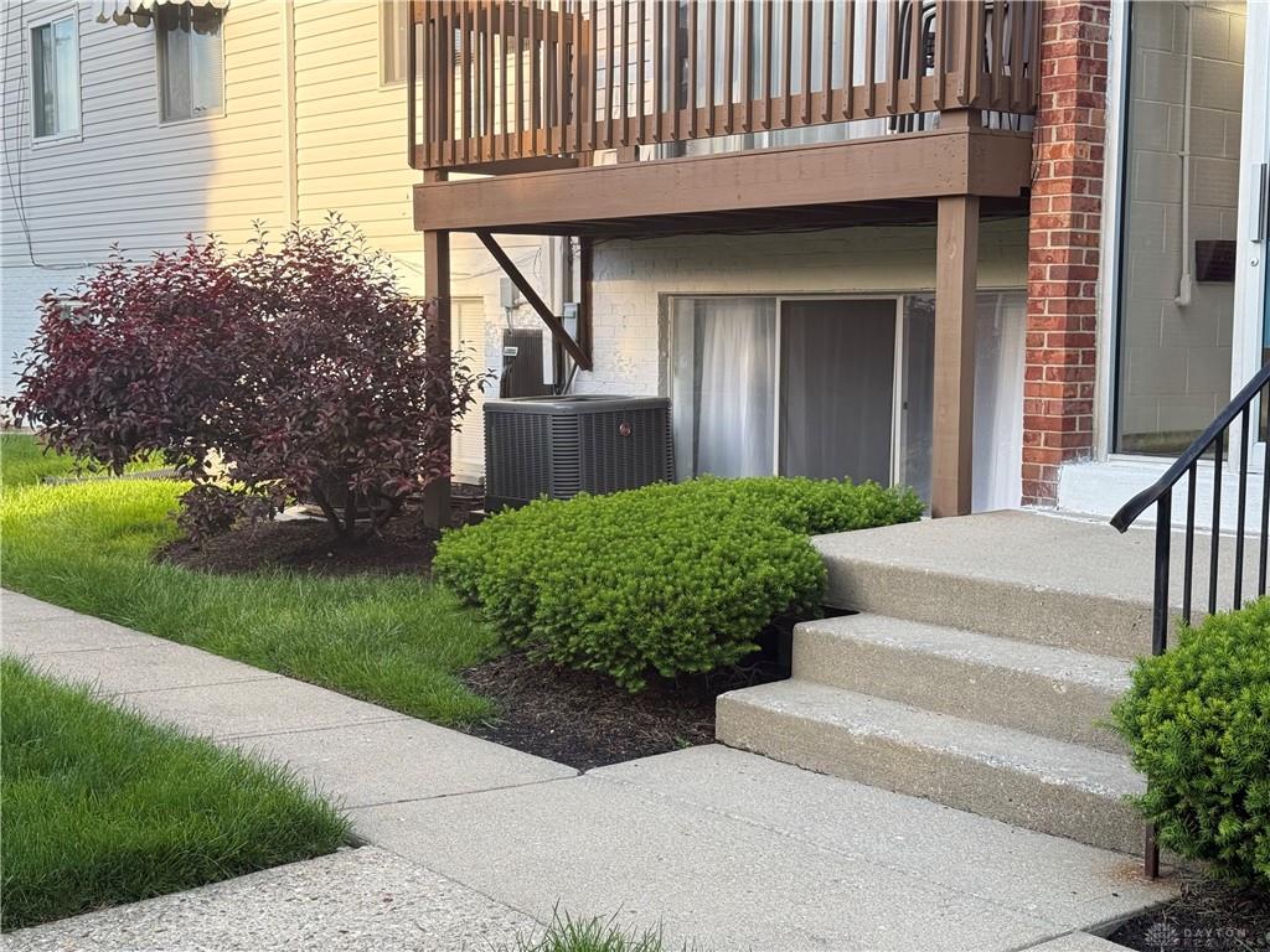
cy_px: 476
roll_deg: -0.5
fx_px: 1761
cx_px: 635
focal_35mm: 48
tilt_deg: -5.0
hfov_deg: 39.7
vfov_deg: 30.3
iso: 100
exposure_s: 1/368
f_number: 1.78
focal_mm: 6.76
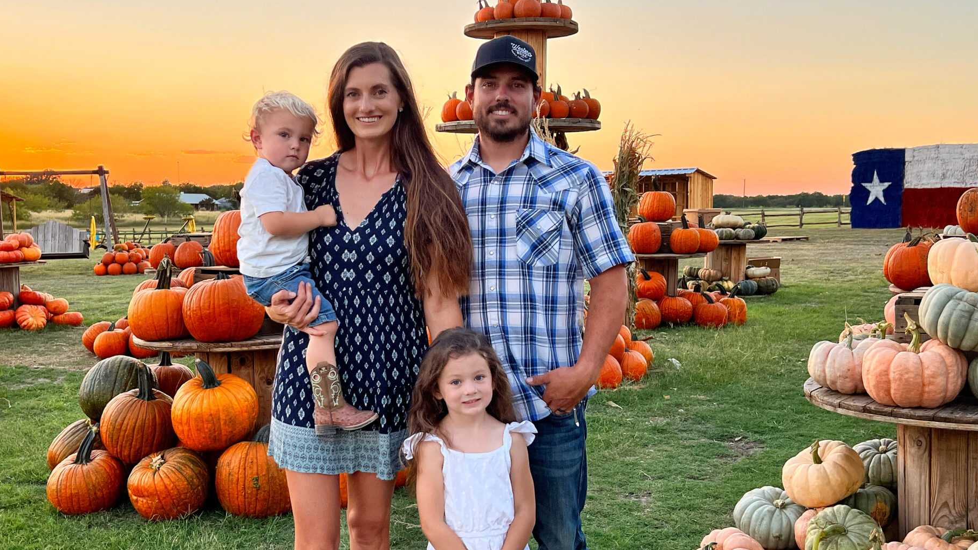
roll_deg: +0.4
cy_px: 300
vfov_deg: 29.7
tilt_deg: -3.5
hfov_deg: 50.2
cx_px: 405
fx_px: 1037
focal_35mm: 40
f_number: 1.5
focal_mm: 5.7
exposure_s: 1/495
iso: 50
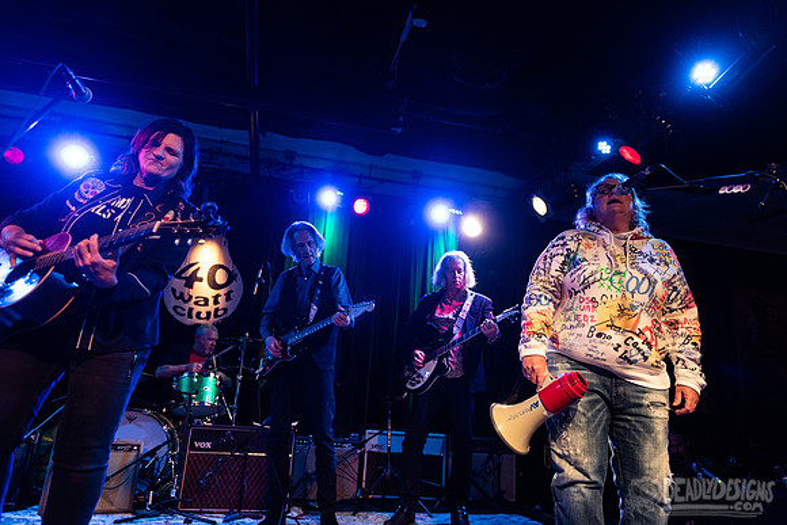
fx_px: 525
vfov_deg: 53.2
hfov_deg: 73.7
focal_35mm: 24
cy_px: 262
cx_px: 394
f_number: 3.2
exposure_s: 1/200
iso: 2000
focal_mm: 24
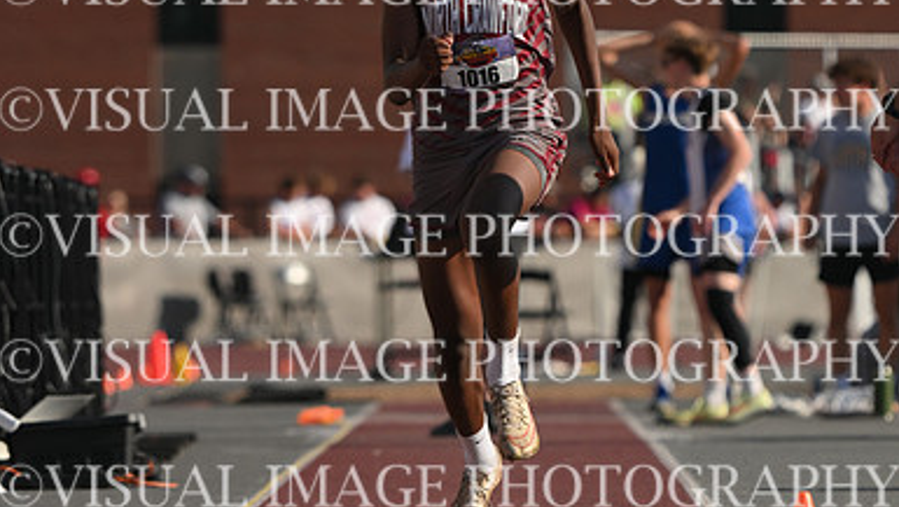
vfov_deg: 2.3
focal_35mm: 521
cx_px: 450
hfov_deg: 4.1
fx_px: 12426
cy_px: 47
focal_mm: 330
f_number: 6.3
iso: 800
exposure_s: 1/4000
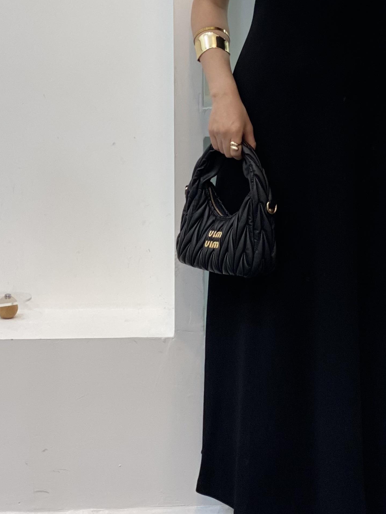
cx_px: 310
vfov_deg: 18.2
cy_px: 107
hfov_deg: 13.8
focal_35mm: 107
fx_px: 1591
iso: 80
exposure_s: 1/100
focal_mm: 6
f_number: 2
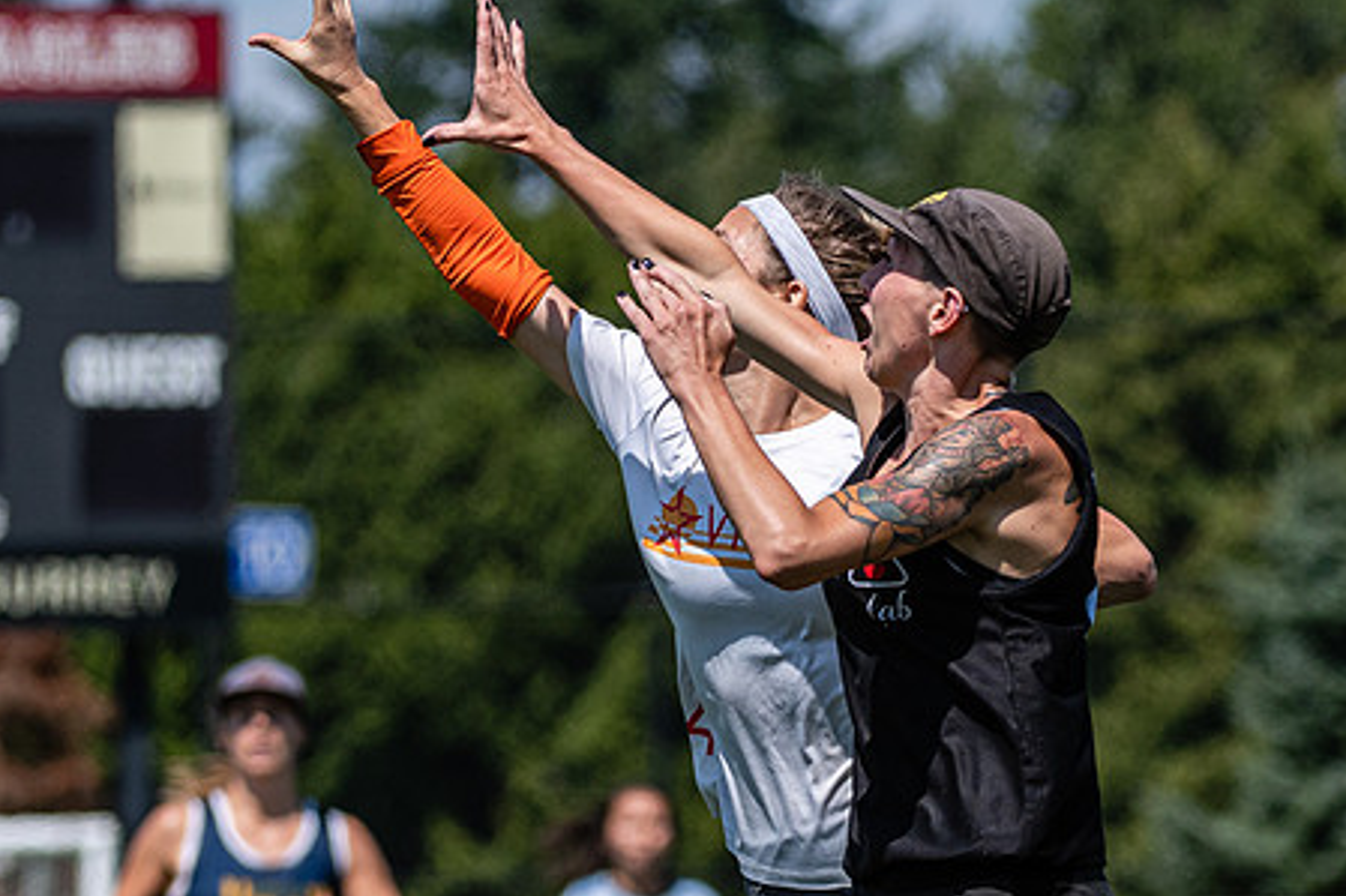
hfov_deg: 3.6
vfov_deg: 2.4
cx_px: 795
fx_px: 21228
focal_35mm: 568
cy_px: 717
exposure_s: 1/2500
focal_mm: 200
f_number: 4
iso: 200
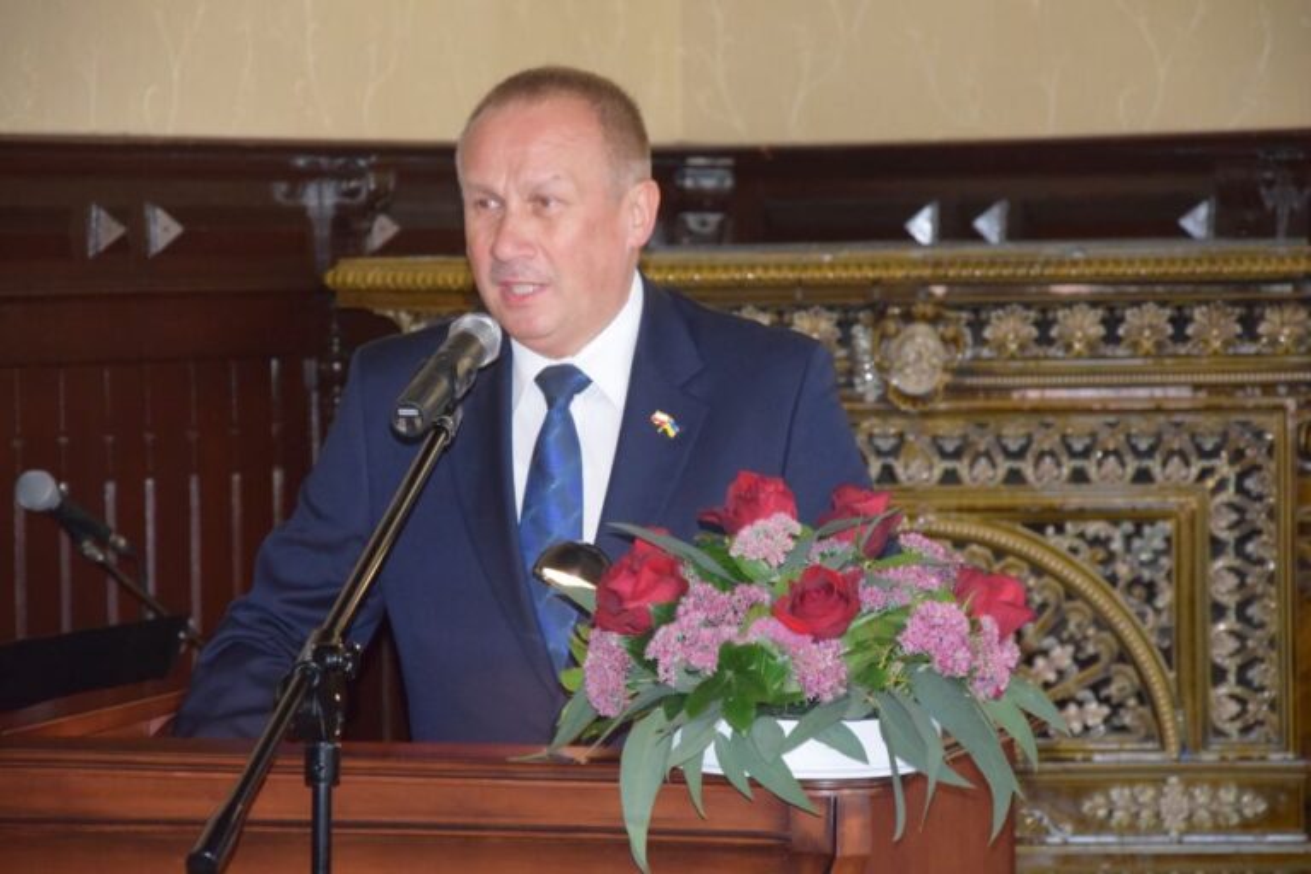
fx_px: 5353
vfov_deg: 9.3
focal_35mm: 147
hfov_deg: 14.0
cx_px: 656
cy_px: 437
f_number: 5.6
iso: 3200
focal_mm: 98
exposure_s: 1/60
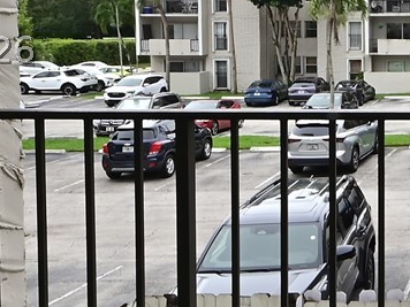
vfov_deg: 25.9
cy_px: 48
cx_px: 488
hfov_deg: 30.0
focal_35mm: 55
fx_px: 651
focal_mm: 8
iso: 100
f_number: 22
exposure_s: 1/5
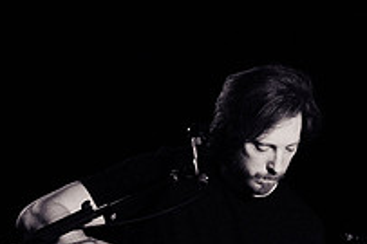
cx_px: 724
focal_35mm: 339
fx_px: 3453
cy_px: 140
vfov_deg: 4.0
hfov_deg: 5.9
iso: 3200
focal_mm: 70
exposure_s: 1/640
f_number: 4
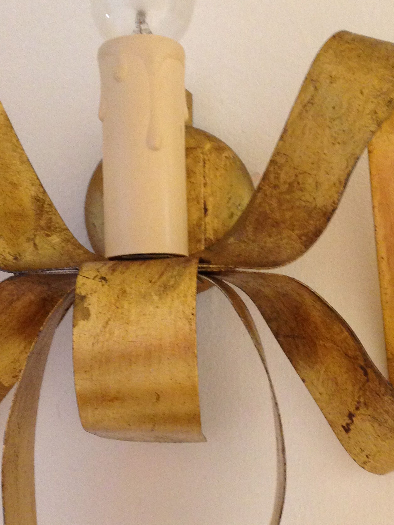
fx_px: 971
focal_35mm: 64
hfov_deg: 22.9
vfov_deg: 30.3
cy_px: 272
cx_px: 174
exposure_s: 1/20
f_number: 2.4
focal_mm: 4.12
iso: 250
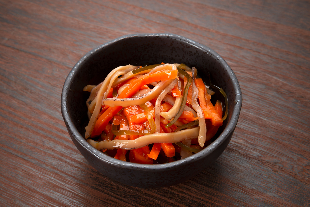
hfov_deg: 27.0
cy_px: 104
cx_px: 155
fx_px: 646
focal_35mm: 75
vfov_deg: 18.2
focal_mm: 75
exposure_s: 1/80
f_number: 20
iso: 100
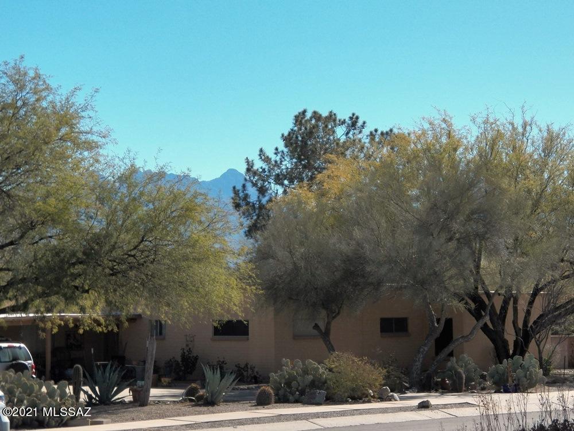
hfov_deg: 19.4
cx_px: 287
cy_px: 216
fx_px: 1675
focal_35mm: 101
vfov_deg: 14.6
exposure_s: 1/1250
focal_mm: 17.1
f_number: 4
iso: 125
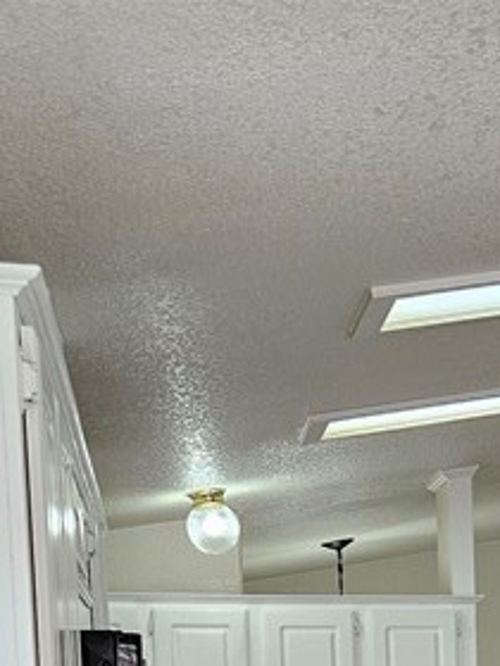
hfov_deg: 16.8
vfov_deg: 20.6
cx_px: 610
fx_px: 1618
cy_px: 935
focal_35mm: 84
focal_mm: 5.4
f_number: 1.8
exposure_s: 1/120
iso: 100
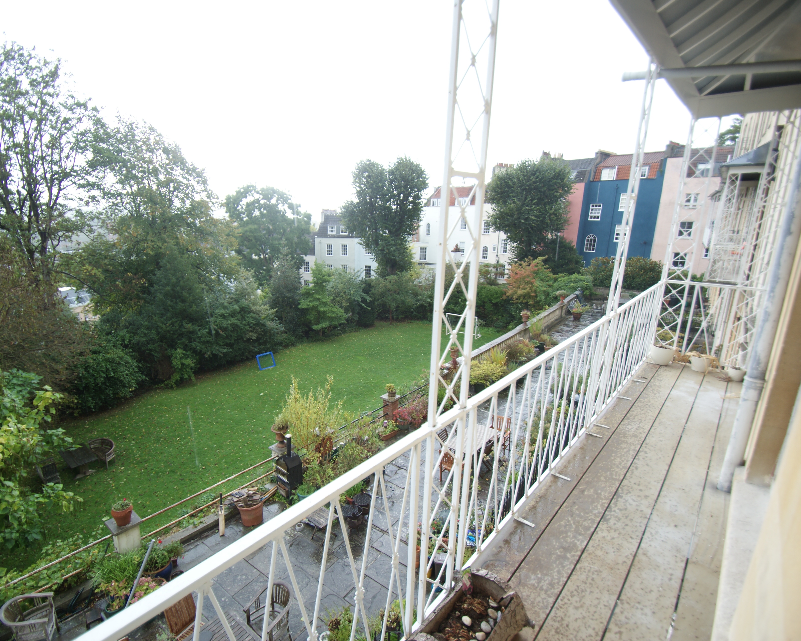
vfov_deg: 77.0
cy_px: 320
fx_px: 403
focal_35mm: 17
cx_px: 358
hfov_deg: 89.3
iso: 100
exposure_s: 1/30
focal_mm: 10
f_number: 3.5
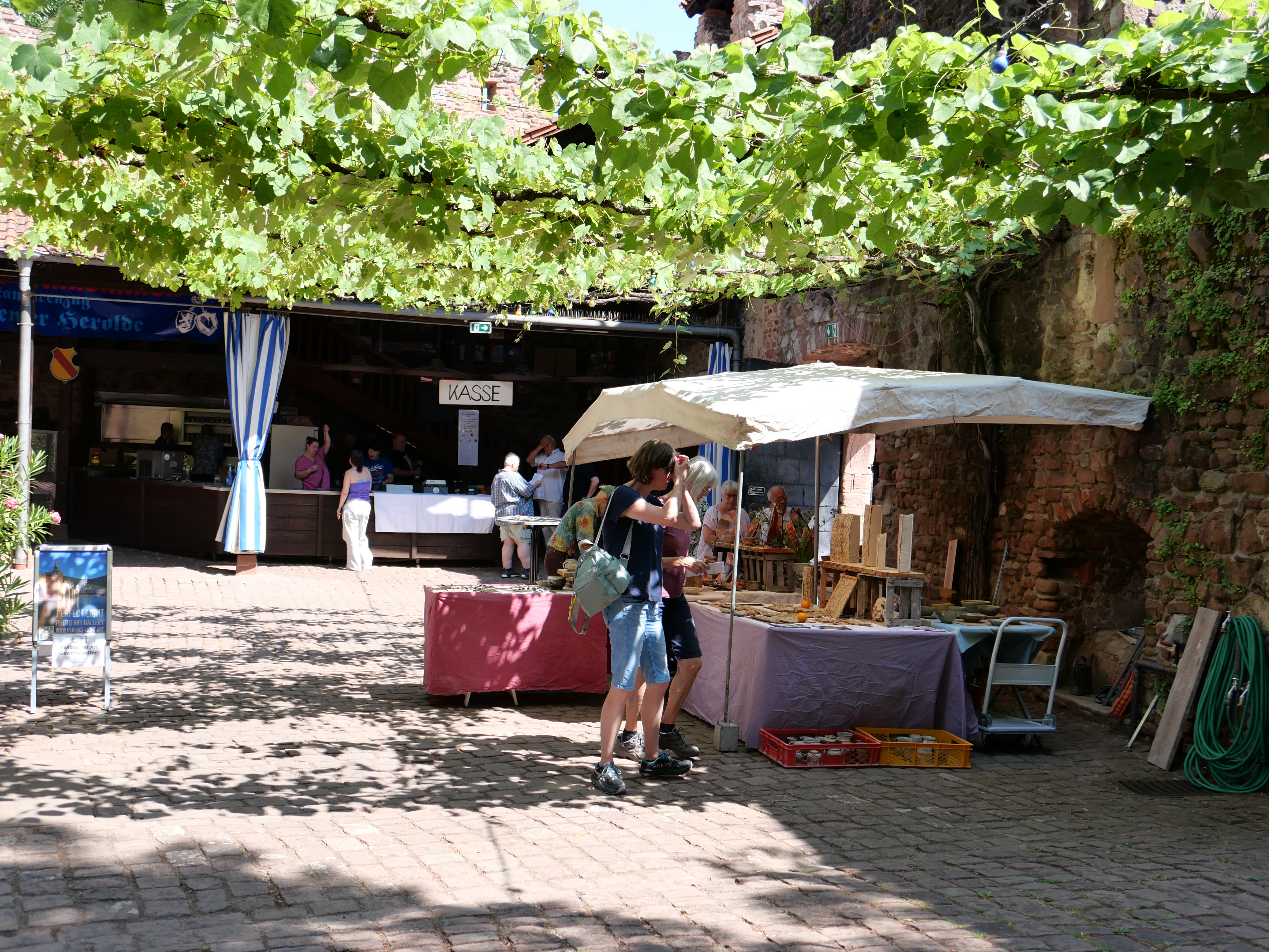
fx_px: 1356
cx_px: 634
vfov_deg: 38.7
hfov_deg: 50.1
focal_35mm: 37
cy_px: 476
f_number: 2.4
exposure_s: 1/1000
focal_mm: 16.5
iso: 250
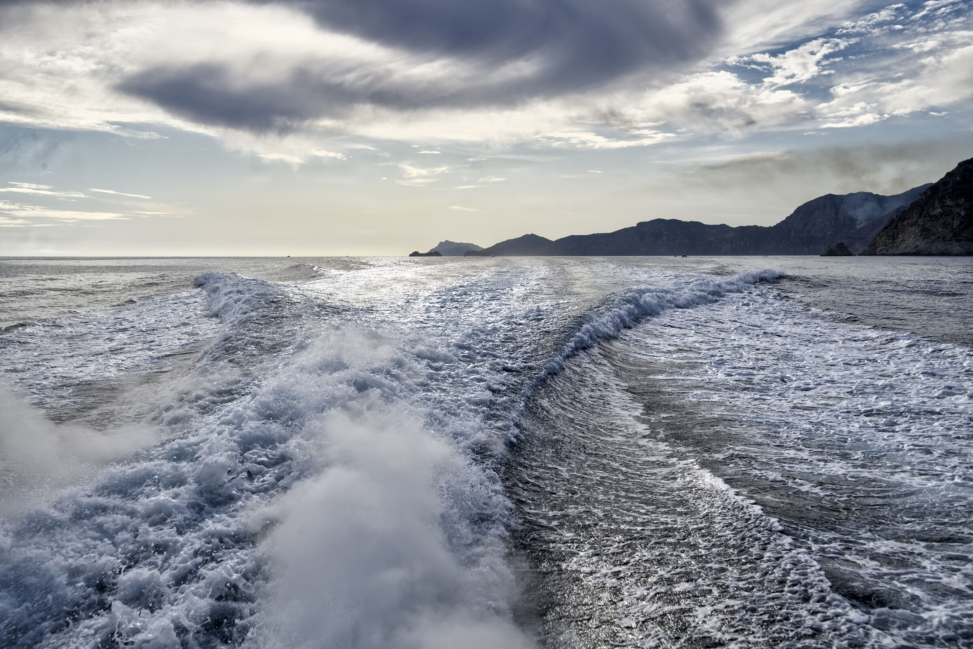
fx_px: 784
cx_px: 486
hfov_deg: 63.7
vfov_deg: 45.0
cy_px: 324
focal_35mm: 29
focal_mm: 29
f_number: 11
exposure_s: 1/500
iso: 200
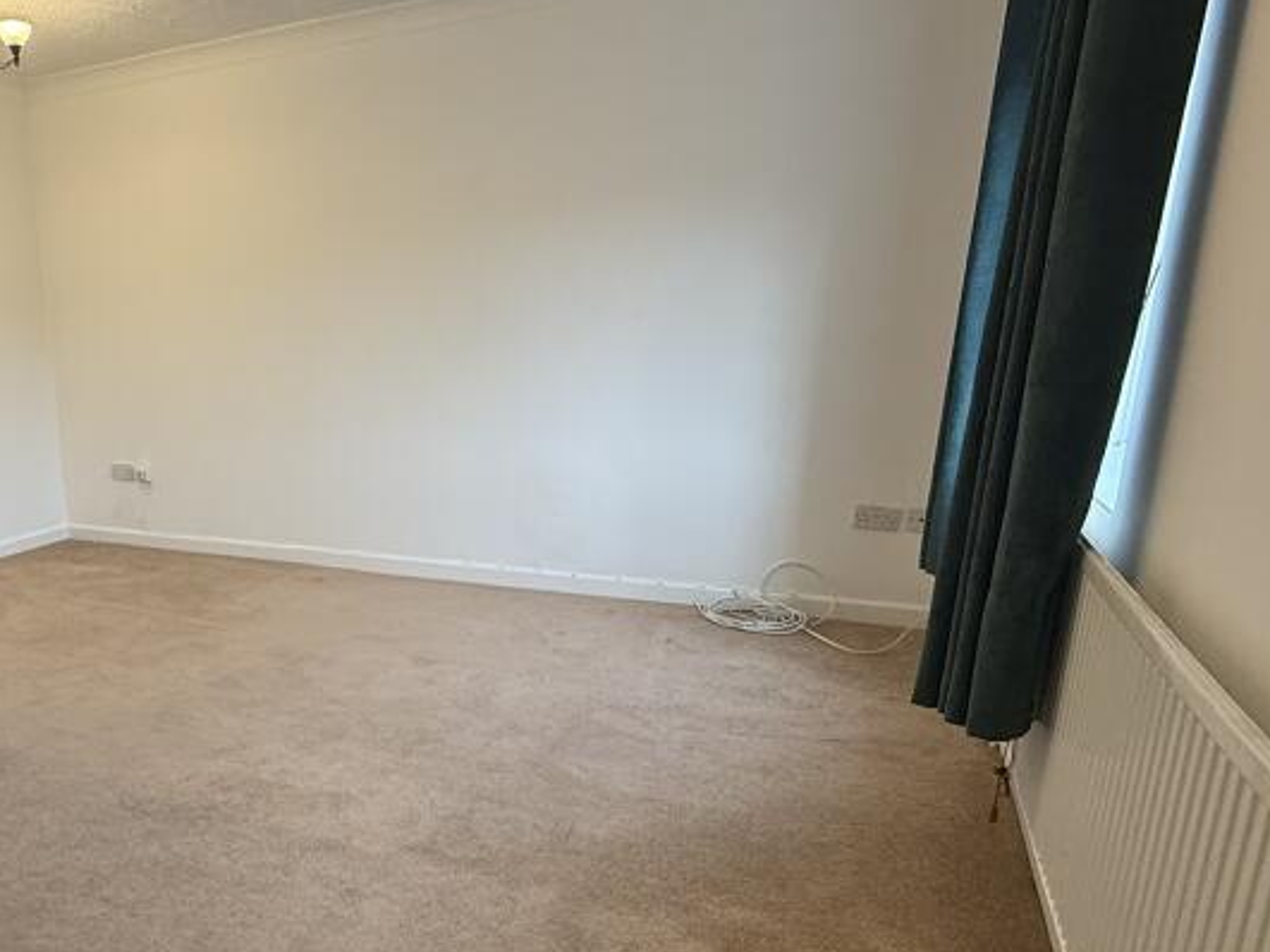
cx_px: 304
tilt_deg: -12.5
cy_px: 593
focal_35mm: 27
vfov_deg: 50.8
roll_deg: +2.8
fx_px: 990
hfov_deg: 61.3
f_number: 2.2
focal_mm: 2.22
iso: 200
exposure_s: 1/100
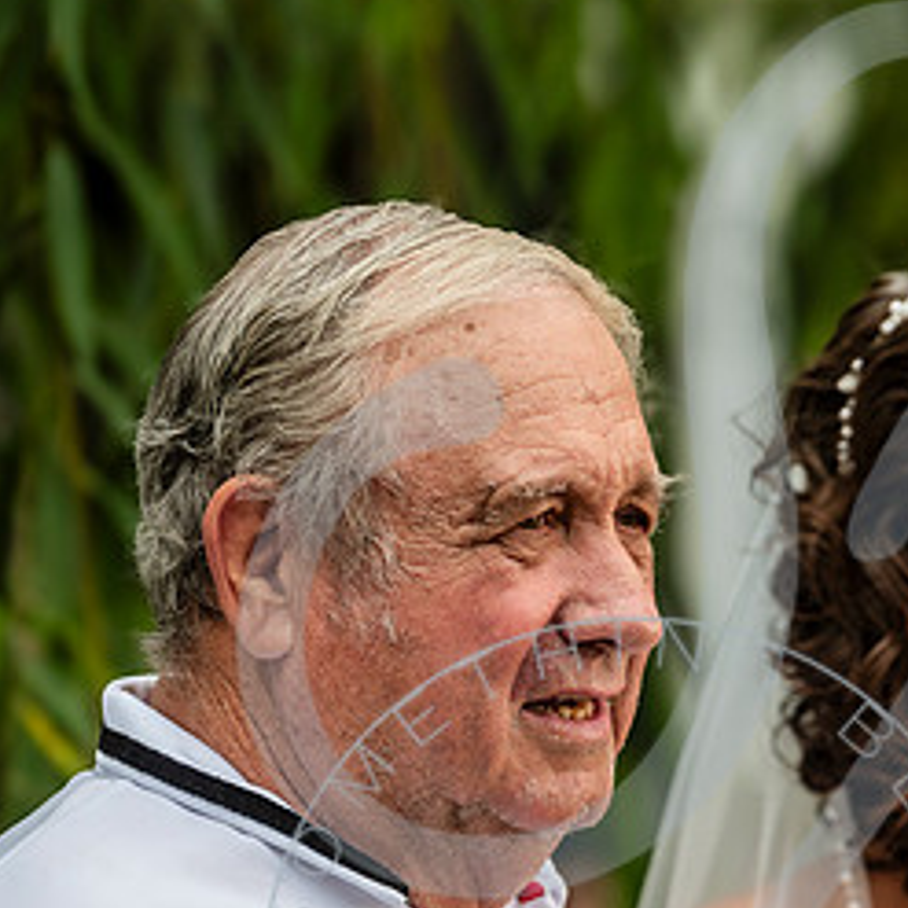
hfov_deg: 6.5
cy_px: 686
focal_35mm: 270
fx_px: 8013
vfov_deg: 6.5
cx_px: 820
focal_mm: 135
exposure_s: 1/1250
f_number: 2.8
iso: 400
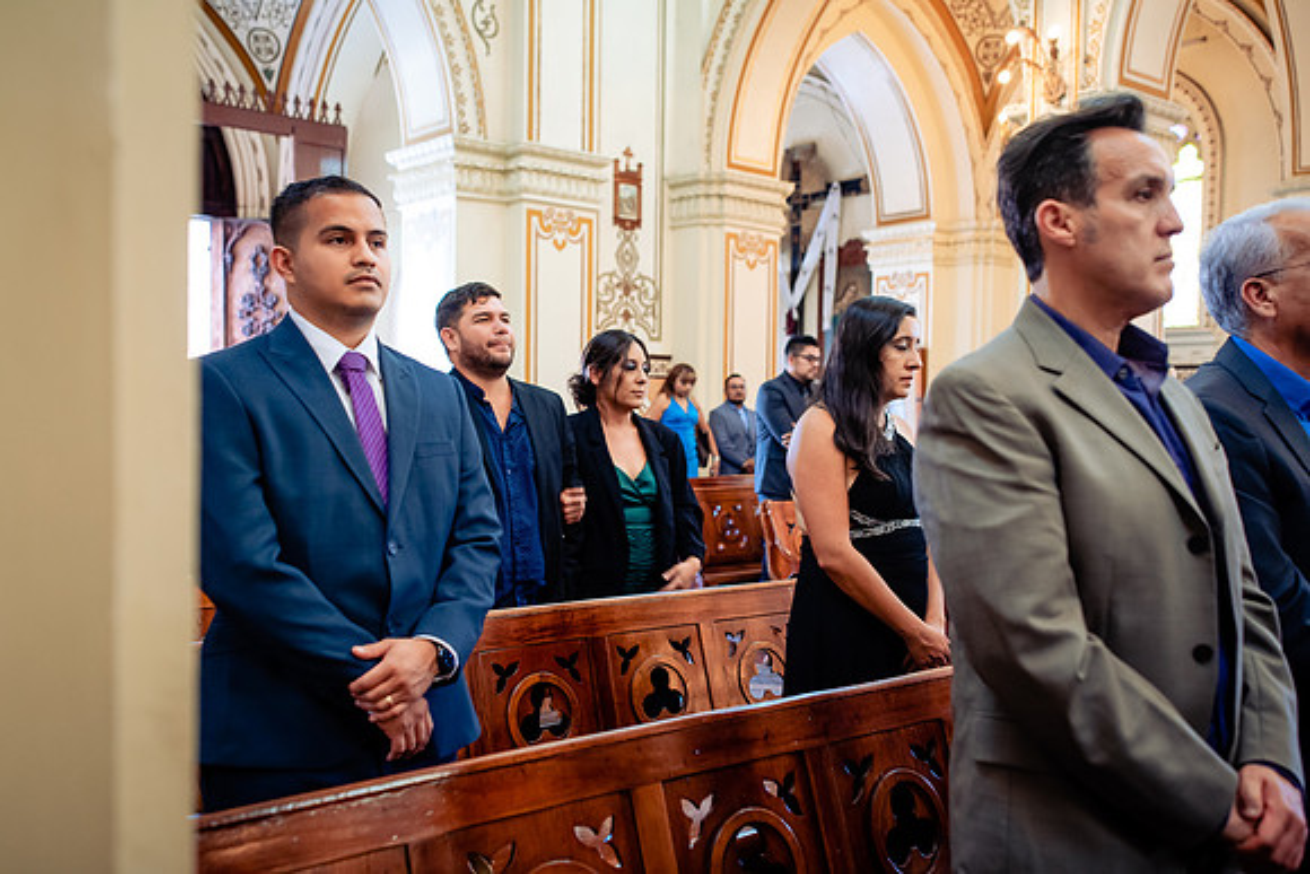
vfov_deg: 37.9
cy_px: 437
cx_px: 655
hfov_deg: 54.4
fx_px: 1274
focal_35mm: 35
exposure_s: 1/80
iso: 1250
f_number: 3.2
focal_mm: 35
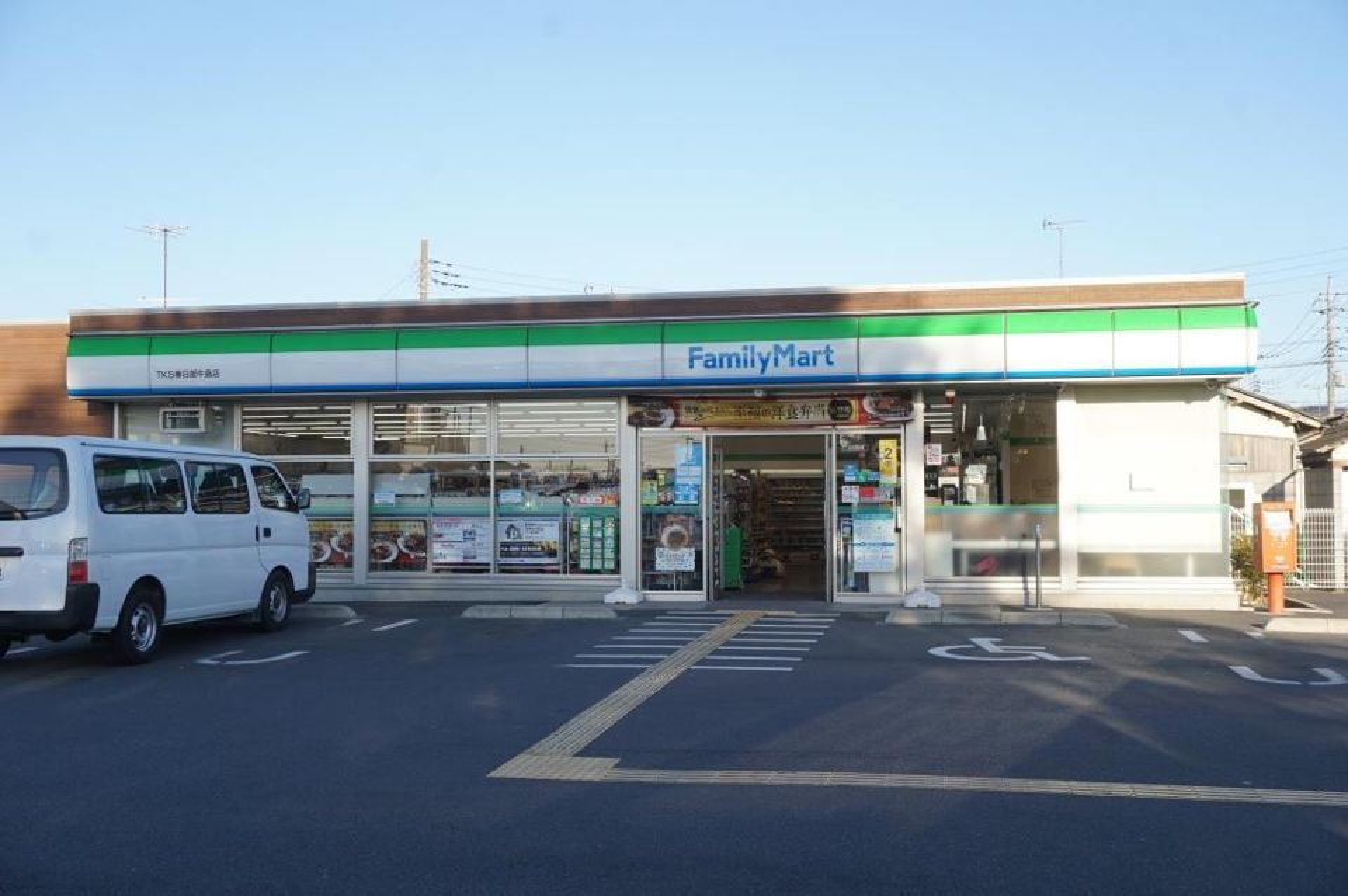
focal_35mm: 38
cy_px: 448
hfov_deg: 51.3
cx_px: 674
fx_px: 1403
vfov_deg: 35.4
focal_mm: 25
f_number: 8
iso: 100
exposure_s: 1/125
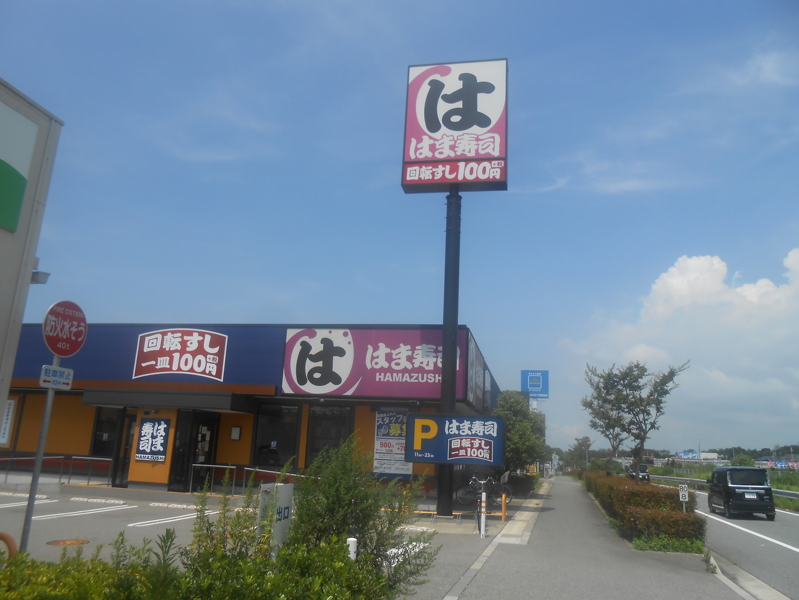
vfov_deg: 53.1
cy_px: 300
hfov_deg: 67.3
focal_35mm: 26
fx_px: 600
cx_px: 400
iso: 80
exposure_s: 1/1250
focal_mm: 4.6
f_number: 3.5
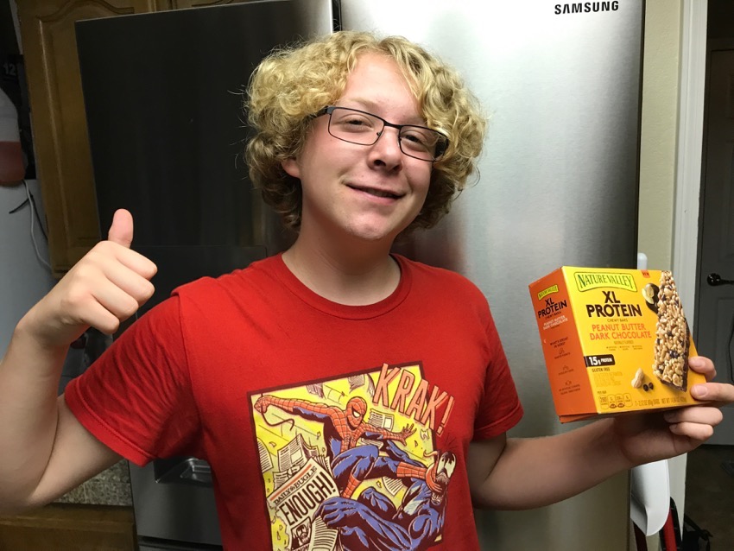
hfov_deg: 63.4
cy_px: 276
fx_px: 594
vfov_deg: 49.8
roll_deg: +2.7
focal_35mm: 28
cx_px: 367
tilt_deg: -10.0
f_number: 1.8
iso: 40
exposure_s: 1/24
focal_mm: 3.99
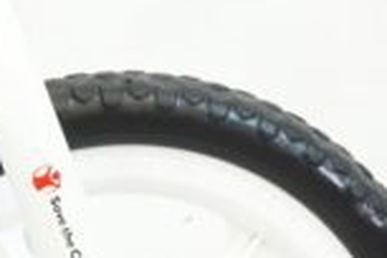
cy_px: 39
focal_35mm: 415
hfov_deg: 4.8
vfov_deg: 3.3
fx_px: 4461
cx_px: -605
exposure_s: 1/40
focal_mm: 48
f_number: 6.3
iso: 640
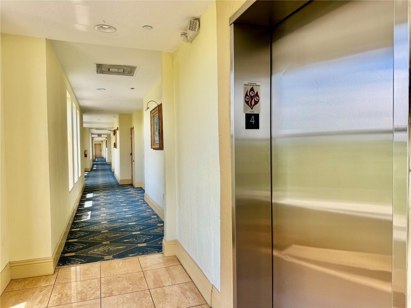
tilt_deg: -1.6
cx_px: 206
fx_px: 285
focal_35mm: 24
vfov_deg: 56.8
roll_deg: +1.2
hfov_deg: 71.6
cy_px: 154
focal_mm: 6.76
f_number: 1.78
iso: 80
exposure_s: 1/739
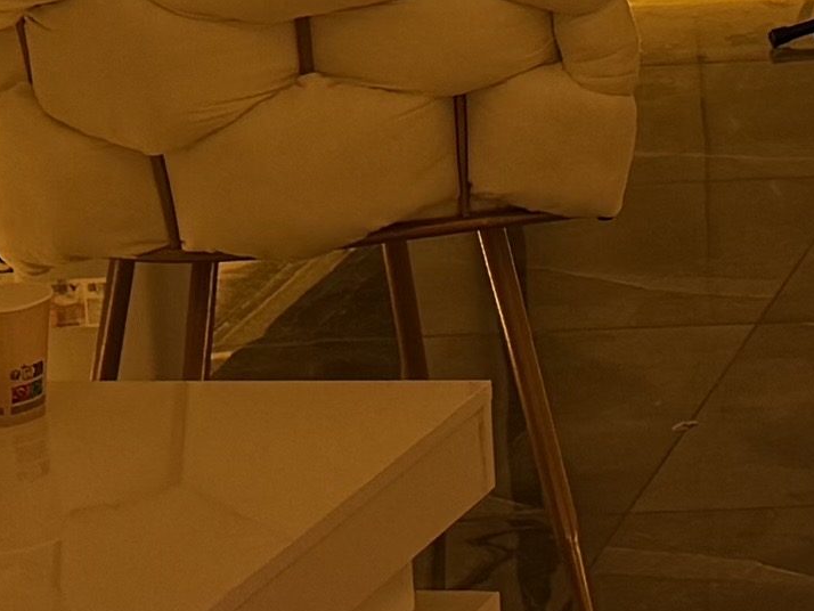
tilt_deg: -5.9
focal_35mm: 192
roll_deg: +3.2
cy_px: -587
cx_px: 1501
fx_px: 4516
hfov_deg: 9.7
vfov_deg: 7.5
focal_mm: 6.76
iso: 125
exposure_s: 1/100
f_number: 1.78
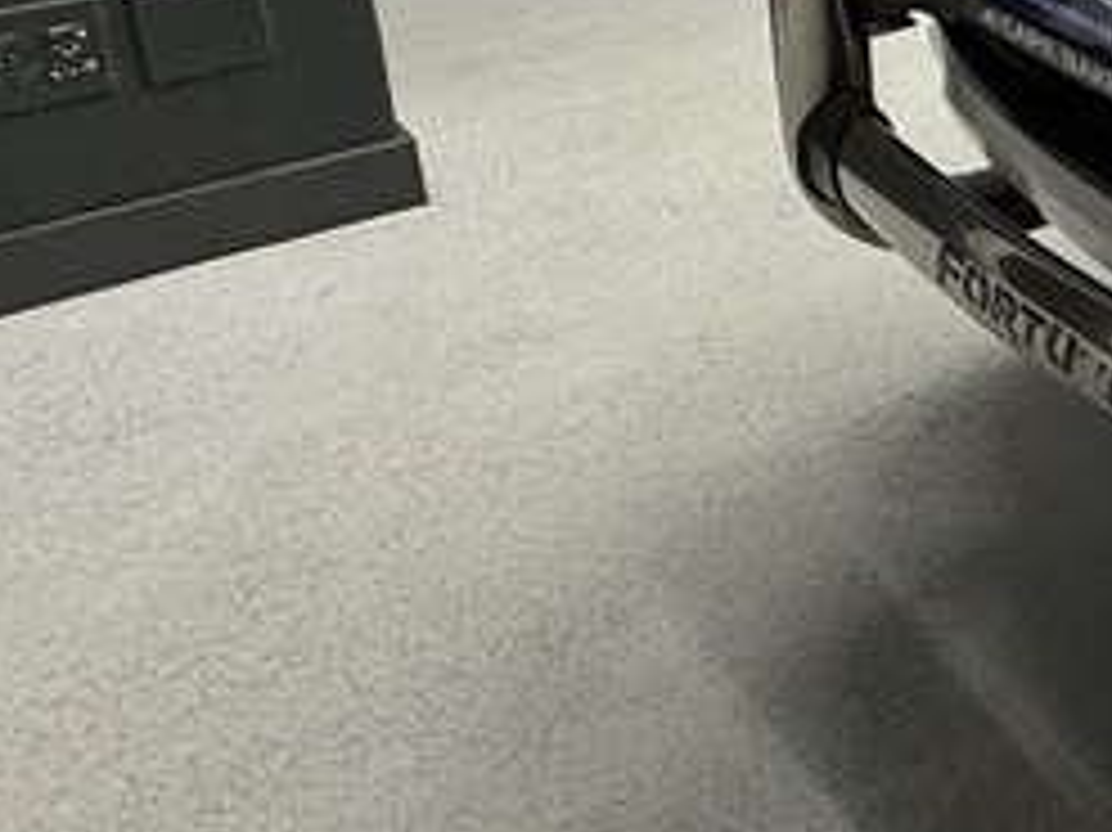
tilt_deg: -11.7
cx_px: 1850
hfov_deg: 23.2
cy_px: -207
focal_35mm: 58
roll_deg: +0.0
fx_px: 1862
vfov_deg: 22.8
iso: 200
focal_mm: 2.22
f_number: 2.2
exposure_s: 1/100
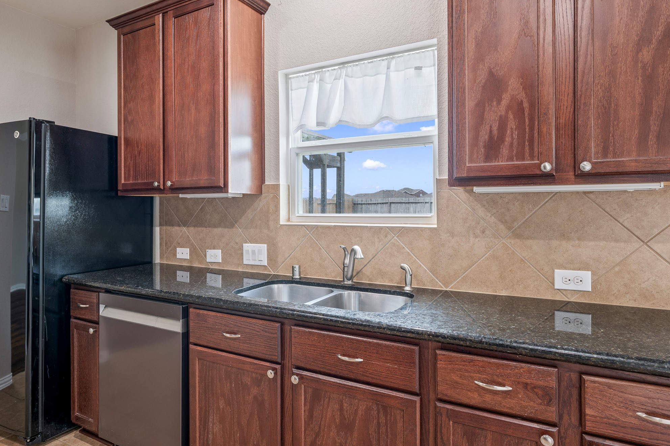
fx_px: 409
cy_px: 210
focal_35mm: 22
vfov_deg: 57.1
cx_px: 314
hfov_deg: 78.5
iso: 125
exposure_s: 1/2
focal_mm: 20
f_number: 6.3
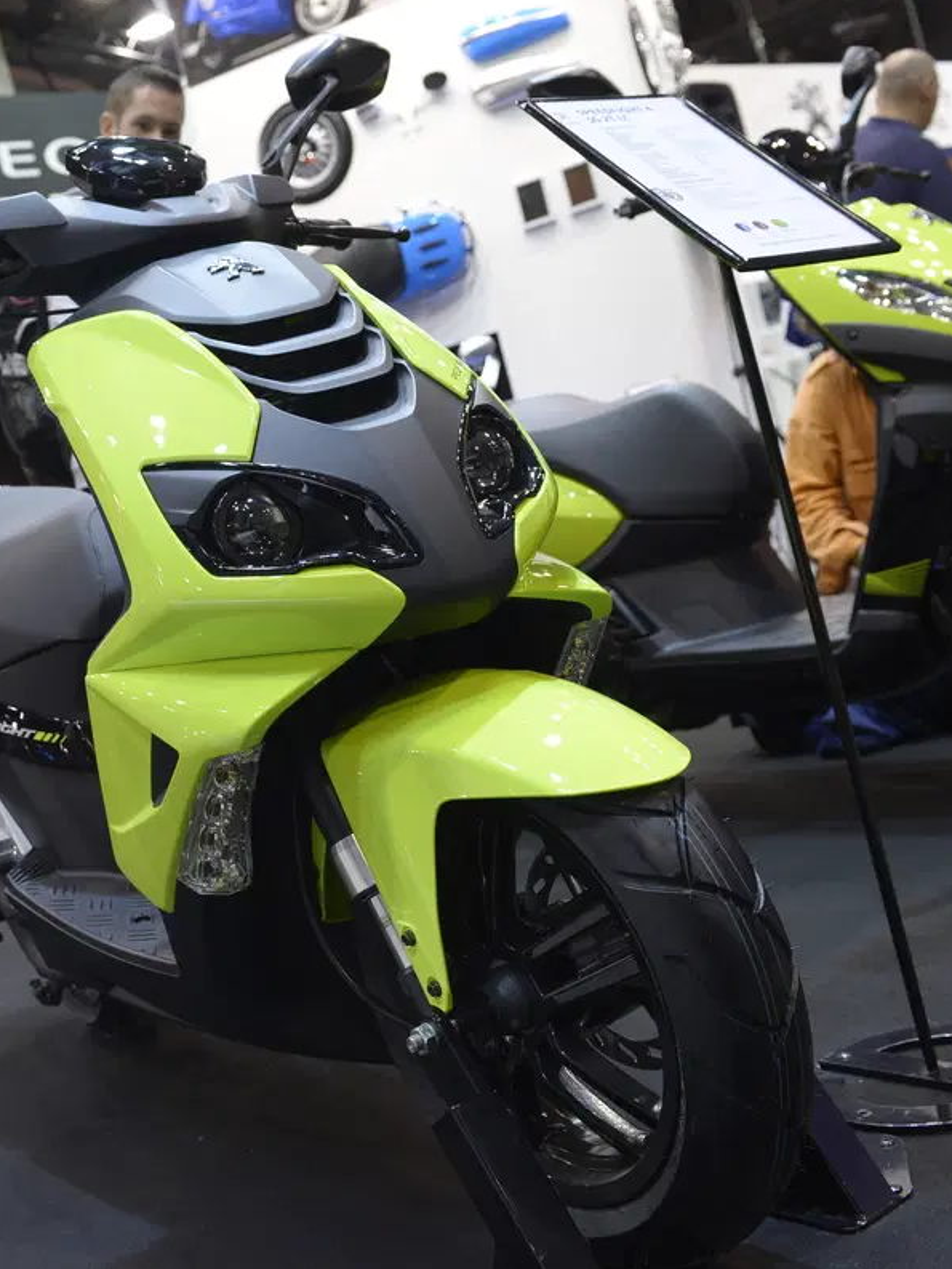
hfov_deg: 31.7
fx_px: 1650
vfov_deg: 42.1
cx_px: 265
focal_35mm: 45
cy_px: 633
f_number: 5
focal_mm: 31
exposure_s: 1/160
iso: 1000
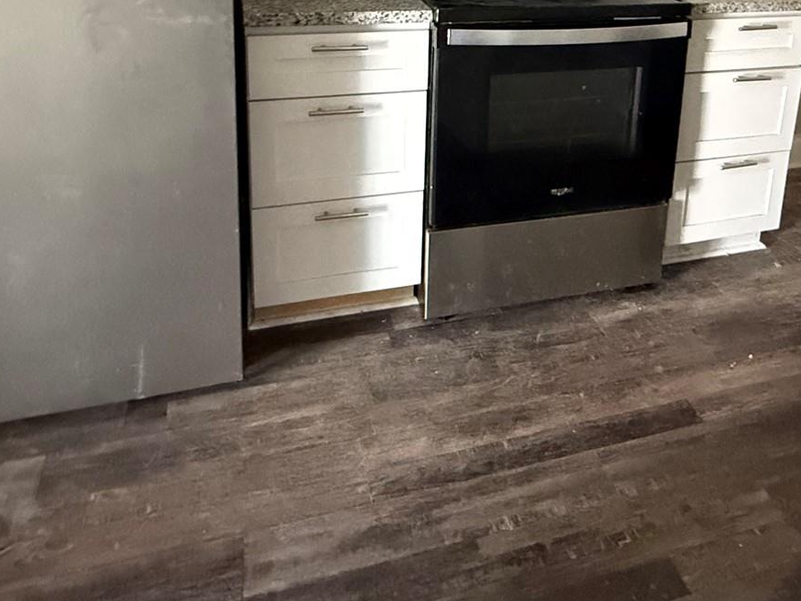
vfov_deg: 39.0
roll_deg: -3.5
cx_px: 512
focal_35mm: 33
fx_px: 764
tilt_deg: -13.1
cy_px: 28
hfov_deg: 54.6
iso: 1250
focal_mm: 2.22
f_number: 2.2
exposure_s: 1/60
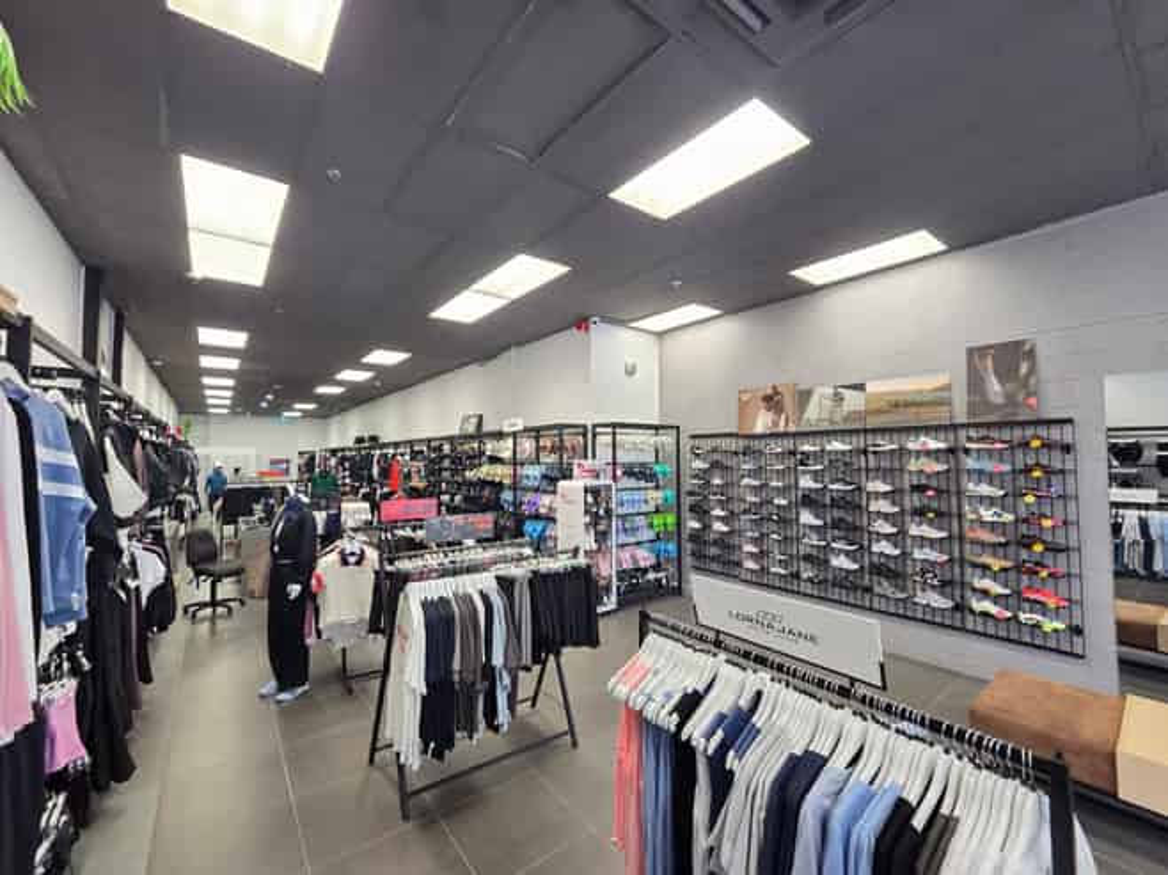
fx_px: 438
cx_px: 584
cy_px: 438
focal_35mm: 13
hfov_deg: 106.2
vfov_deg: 89.9
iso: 160
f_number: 2.2
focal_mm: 2.2
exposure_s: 1/50
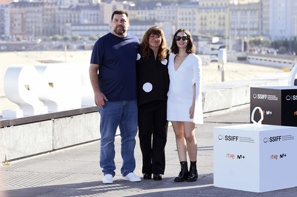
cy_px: 98
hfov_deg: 20.4
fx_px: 824
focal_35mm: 100
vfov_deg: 13.7
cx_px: 148
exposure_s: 1/1250
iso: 640
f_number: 5
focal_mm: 100
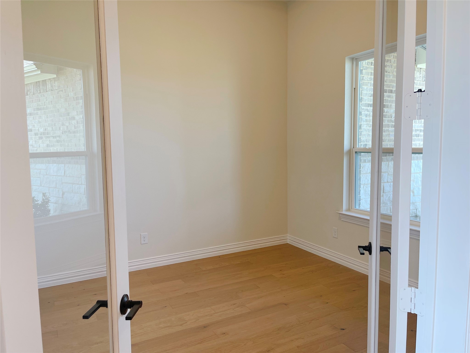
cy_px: 176
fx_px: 339
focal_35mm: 25
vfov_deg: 54.9
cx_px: 235
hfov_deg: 69.4
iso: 80
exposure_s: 1/120
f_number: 1.6
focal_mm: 5.1
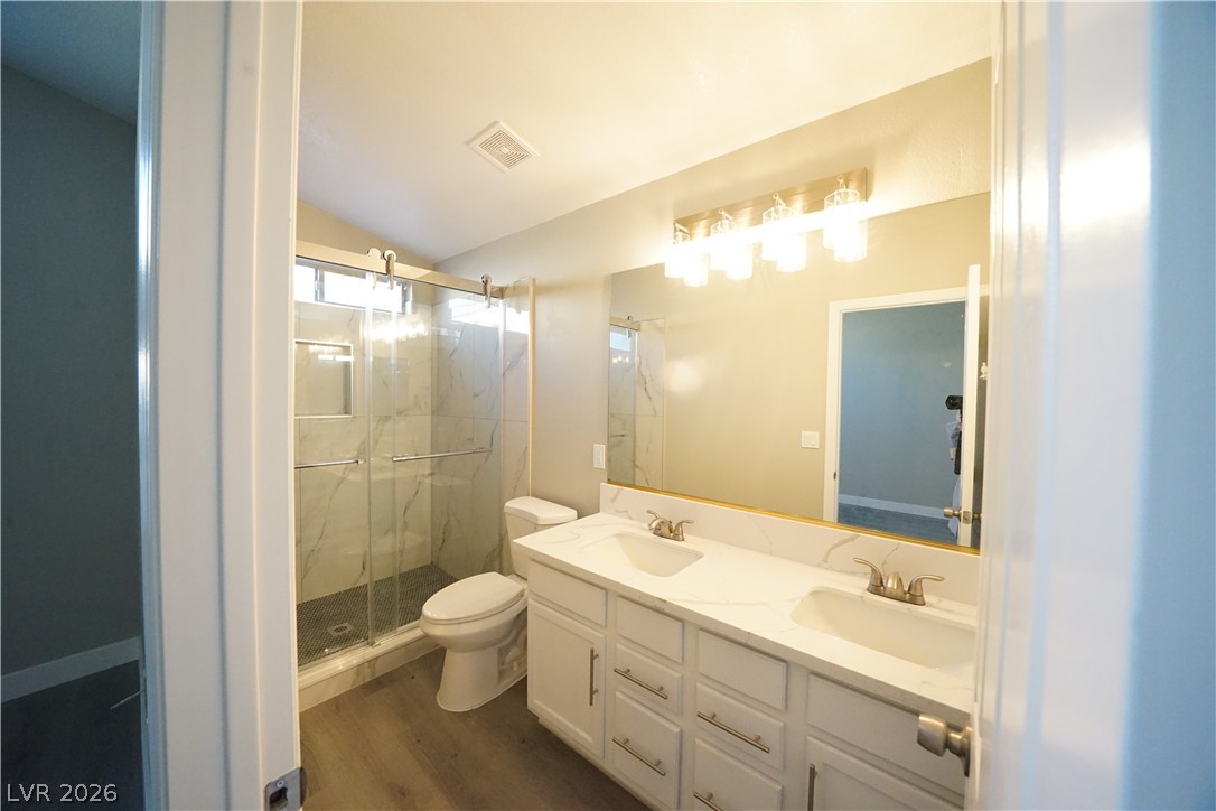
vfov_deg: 90.0
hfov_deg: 112.6
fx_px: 405
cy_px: 406
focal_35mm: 12
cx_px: 608
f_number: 8
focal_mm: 12
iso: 6400
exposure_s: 1/125
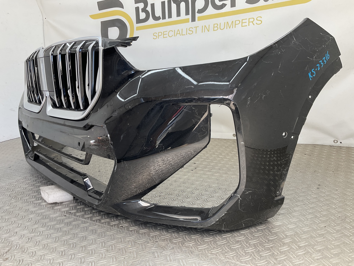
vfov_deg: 48.2
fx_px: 297
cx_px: 177
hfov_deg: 61.7
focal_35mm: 29
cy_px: 133
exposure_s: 1/101
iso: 16
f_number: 1.8
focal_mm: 3
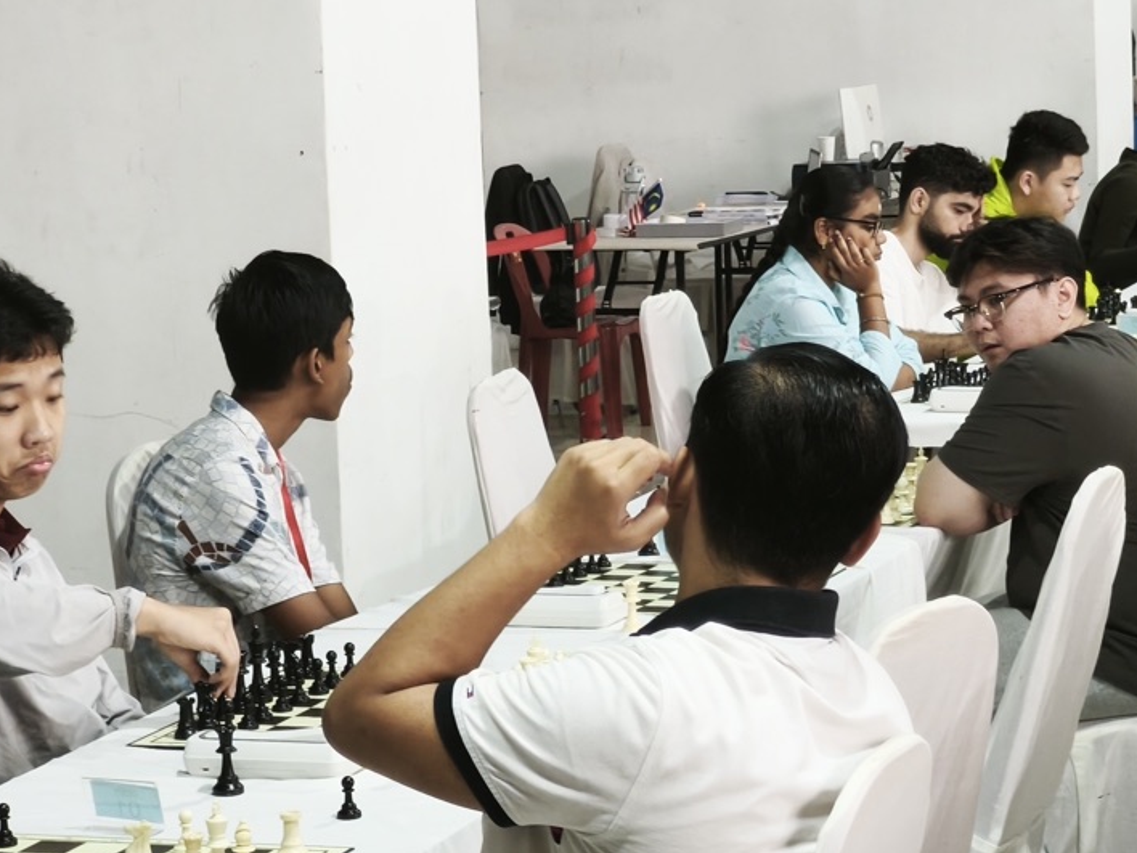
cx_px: 750
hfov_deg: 18.8
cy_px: 422
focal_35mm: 104
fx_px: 3416
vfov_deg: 14.2
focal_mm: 7.1
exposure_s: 1/50
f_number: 1.9
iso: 640
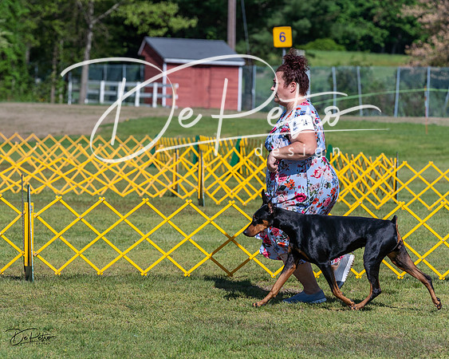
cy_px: 180
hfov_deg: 9.9
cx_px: 224
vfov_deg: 7.9
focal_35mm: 196
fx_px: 2603
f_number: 6.3
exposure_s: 1/2000
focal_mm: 174
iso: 320
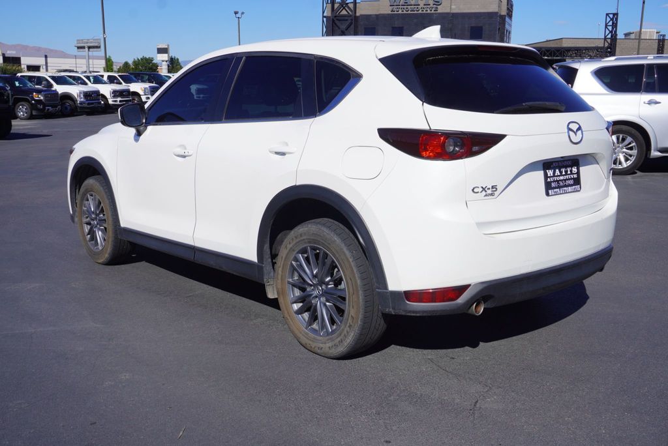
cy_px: 223
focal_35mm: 38
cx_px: 334
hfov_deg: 51.3
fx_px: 696
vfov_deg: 35.5
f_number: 11
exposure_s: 1/250
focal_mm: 25
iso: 100
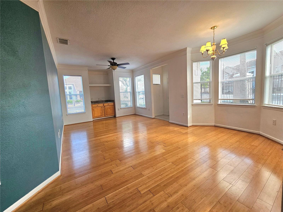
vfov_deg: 89.9
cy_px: 106
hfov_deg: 106.2
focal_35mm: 13
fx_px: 106
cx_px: 142
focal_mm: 2.2
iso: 50
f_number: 2.2
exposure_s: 1/120
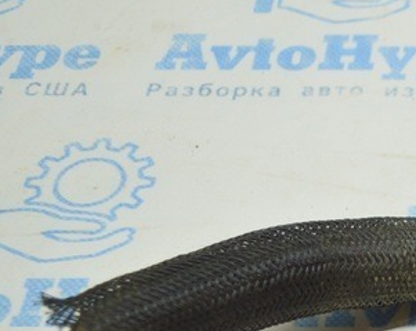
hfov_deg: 15.5
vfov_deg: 13.2
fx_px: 1414
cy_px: 330
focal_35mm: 115
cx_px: 614
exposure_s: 1/60
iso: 400
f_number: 4
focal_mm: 24
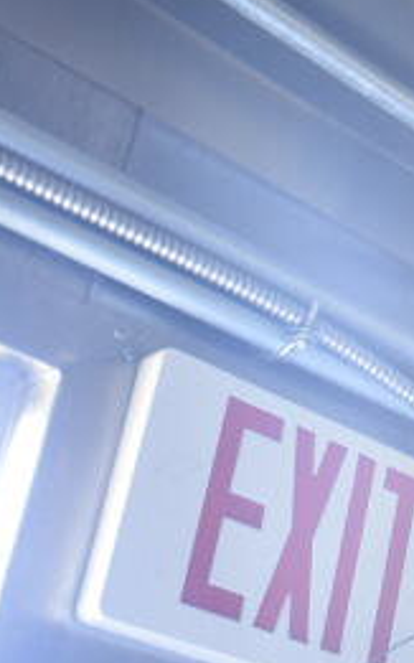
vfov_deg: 22.3
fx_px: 1680
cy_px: 334
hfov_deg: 12.7
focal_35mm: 93
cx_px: 767
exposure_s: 1/40
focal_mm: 26
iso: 2500
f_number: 4
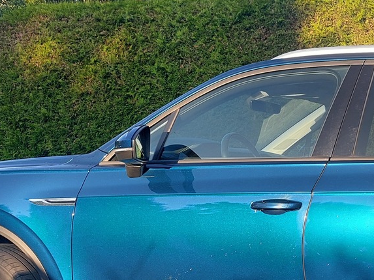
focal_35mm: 67
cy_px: 219
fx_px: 724
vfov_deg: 21.7
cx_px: 379
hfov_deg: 27.2
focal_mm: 5.23
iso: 40
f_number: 1.8
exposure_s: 1/410
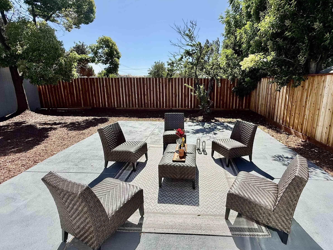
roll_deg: -0.3
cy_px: 115
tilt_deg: -10.7
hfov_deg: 87.5
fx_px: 173
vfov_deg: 71.5
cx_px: 183
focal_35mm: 18
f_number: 2.2
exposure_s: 1/1745
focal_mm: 2.22
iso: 50
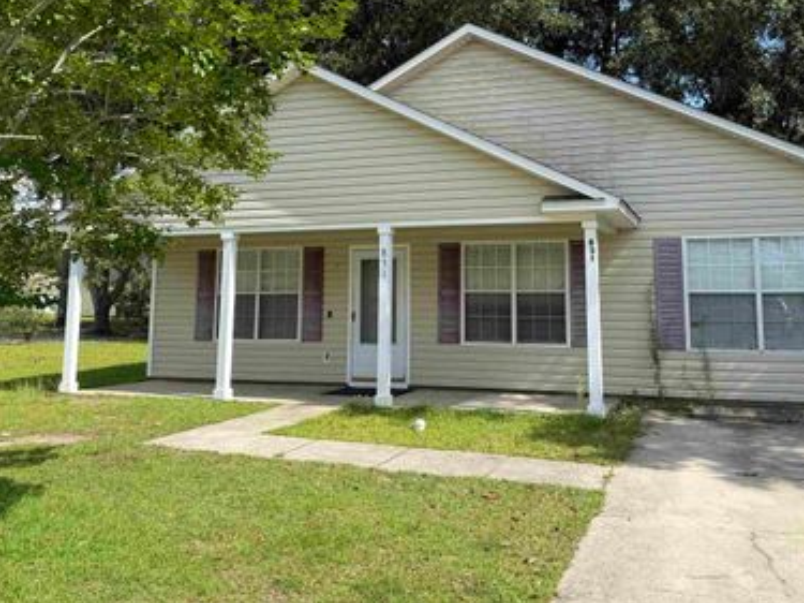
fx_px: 743
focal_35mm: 32
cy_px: 209
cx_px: 463
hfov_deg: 56.6
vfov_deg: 43.6
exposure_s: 1/2703
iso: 80
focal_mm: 6.76
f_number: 1.78
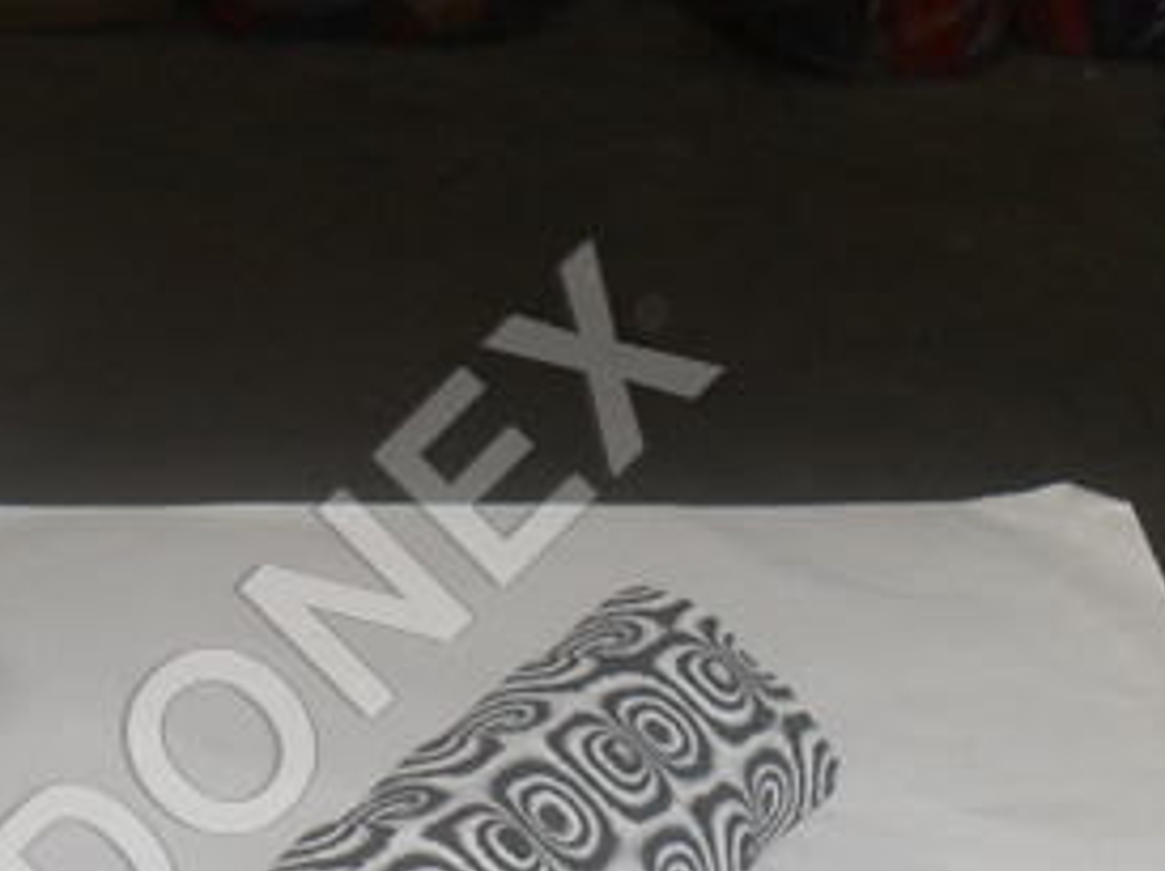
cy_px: 614
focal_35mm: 95
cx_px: 344
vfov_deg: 15.5
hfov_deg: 20.6
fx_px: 3194
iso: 200
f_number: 5
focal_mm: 9.3
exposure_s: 1/60
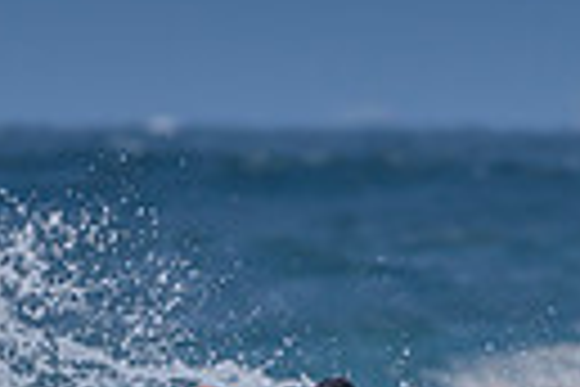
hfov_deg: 0.7
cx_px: 278
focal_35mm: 2752
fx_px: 44334
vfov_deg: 0.5
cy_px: 649
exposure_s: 1/2000
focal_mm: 500
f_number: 5.6
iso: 110
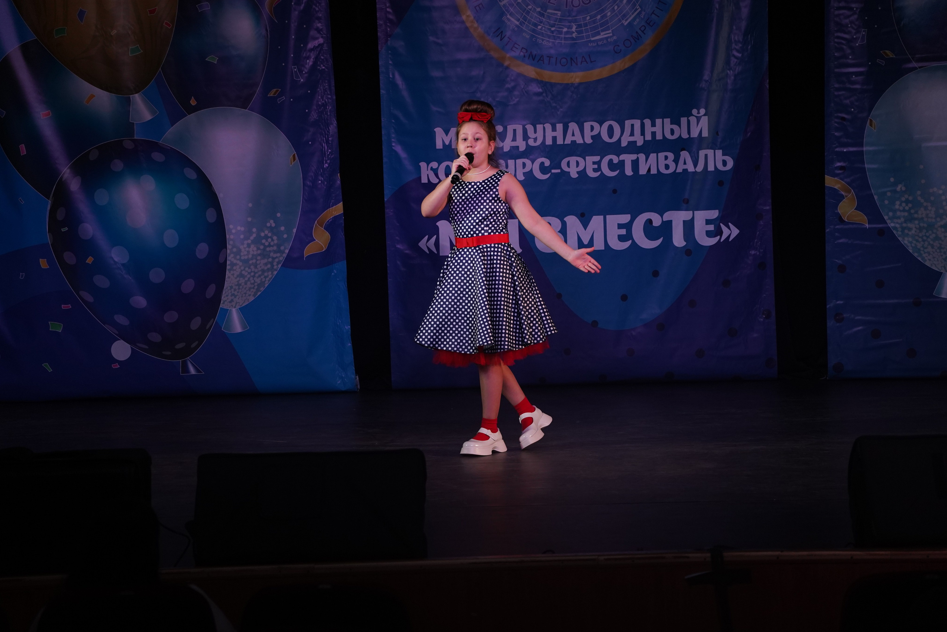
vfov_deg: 11.1
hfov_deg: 16.7
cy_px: 318
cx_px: 471
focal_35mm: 123
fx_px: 3236
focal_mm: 122
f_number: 5.6
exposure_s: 1/400
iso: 2000
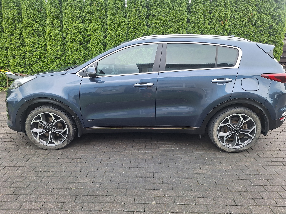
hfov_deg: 73.9
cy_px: 107
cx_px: 143
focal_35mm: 23
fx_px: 190
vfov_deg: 58.9
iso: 40
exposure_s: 1/263
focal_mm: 5.54
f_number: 1.8
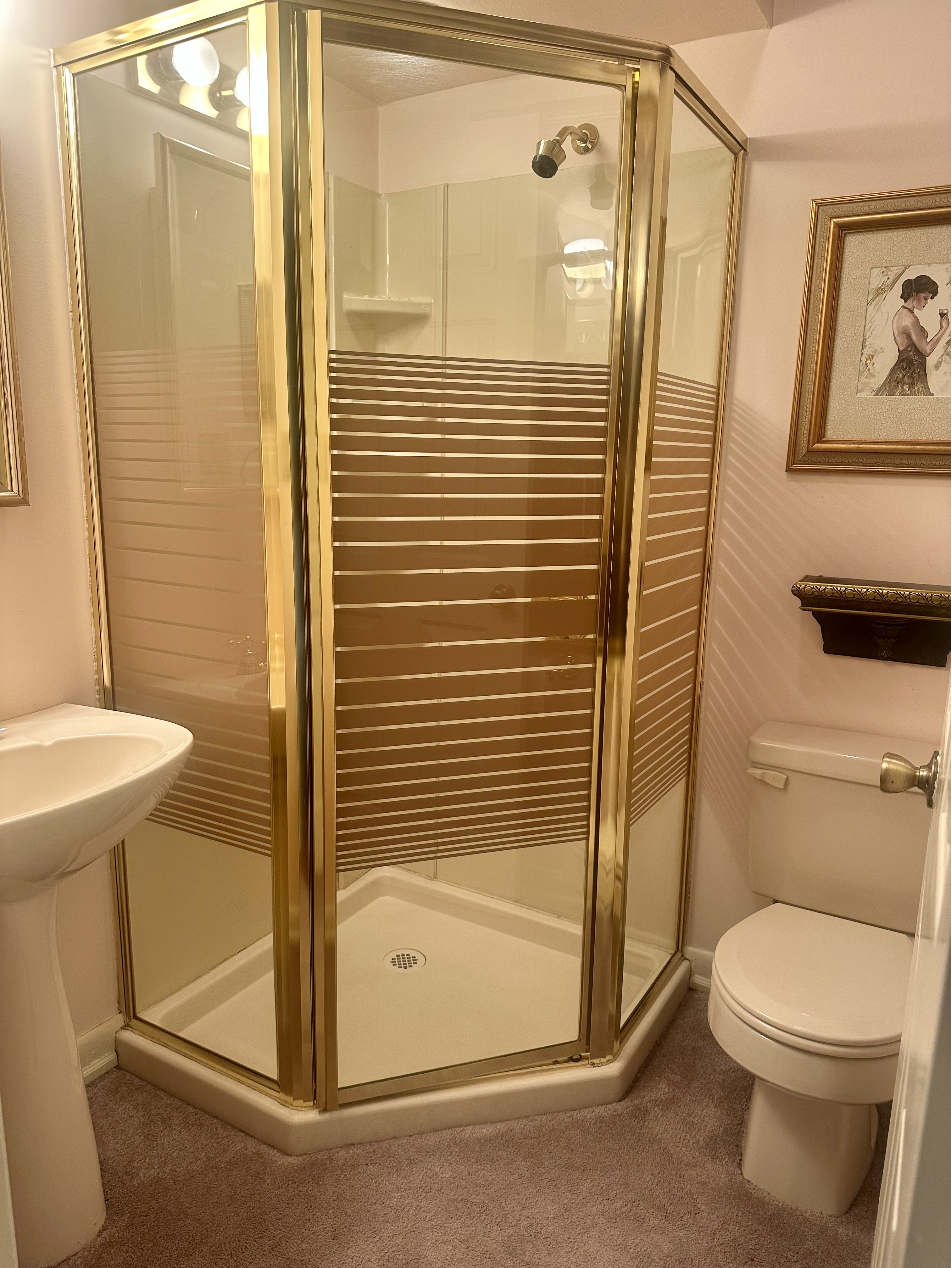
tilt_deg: -10.8
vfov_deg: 71.6
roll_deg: -1.8
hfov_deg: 56.8
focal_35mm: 24
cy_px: 634
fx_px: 879
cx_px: 476
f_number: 1.78
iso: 125
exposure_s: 1/60
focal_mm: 6.86
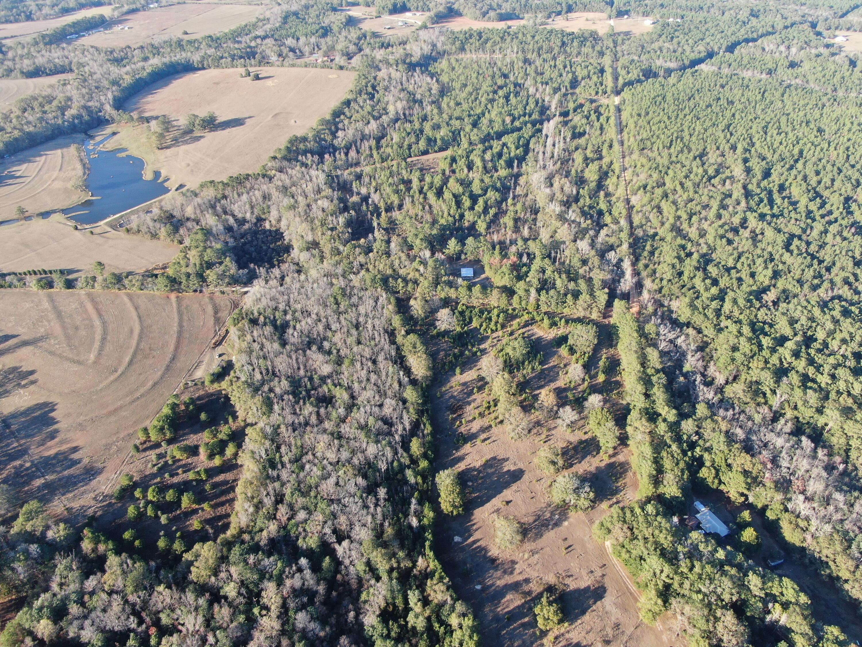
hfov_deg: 71.6
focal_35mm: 24
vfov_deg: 56.8
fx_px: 598
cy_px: 324
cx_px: 431
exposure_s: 1/240
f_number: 2.8
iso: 100
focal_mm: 4.39
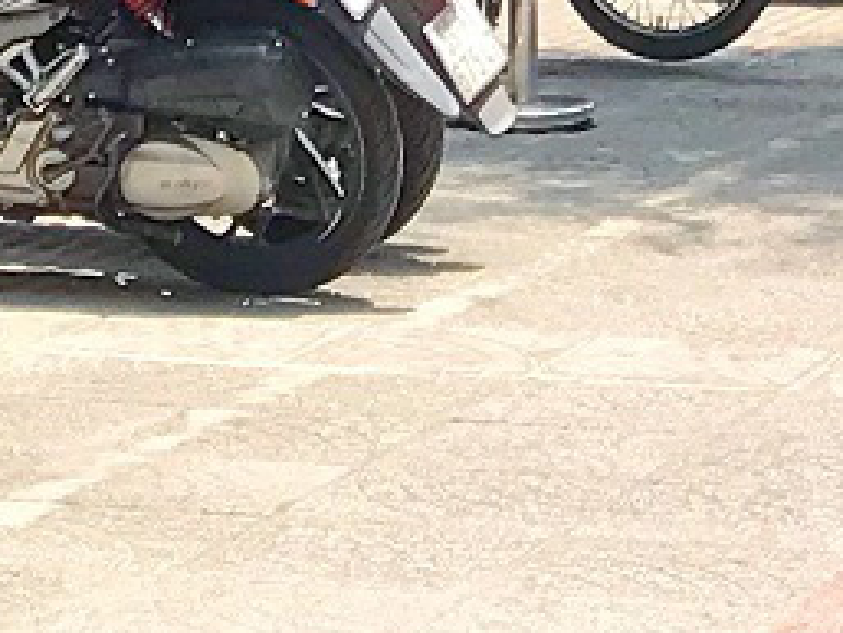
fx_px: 5311
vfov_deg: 6.1
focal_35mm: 218
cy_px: -1482
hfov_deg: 9.1
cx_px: 407
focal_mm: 3.99
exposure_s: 1/622
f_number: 1.8
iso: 20
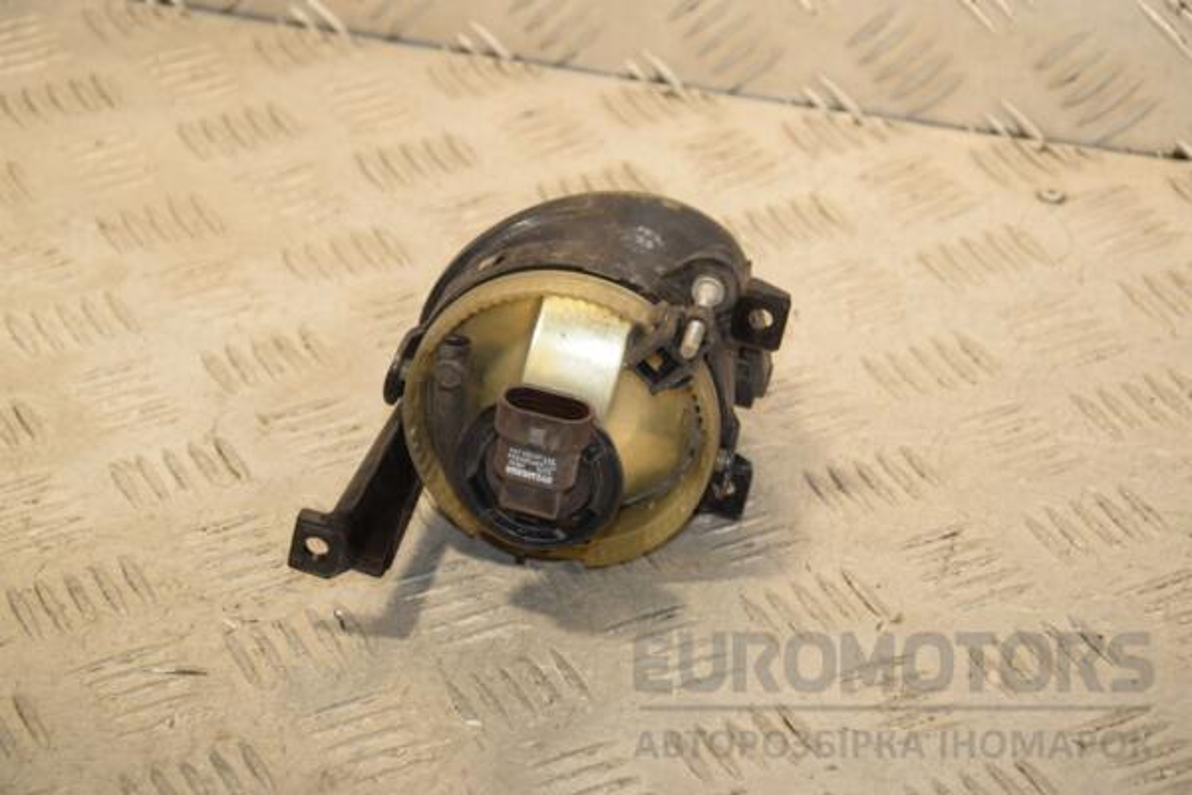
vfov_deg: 11.4
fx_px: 3973
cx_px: 596
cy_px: 398
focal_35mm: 120
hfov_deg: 17.1
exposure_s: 1/200
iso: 800
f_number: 7.1
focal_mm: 80
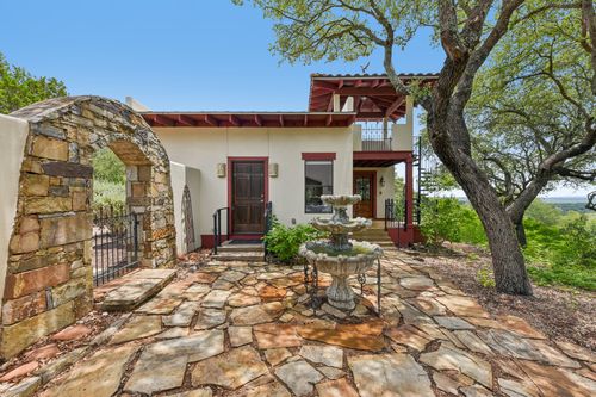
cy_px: 198
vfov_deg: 81.2
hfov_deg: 104.3
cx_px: 298
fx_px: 232
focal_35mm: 14
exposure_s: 1/200
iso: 100
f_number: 8
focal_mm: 14
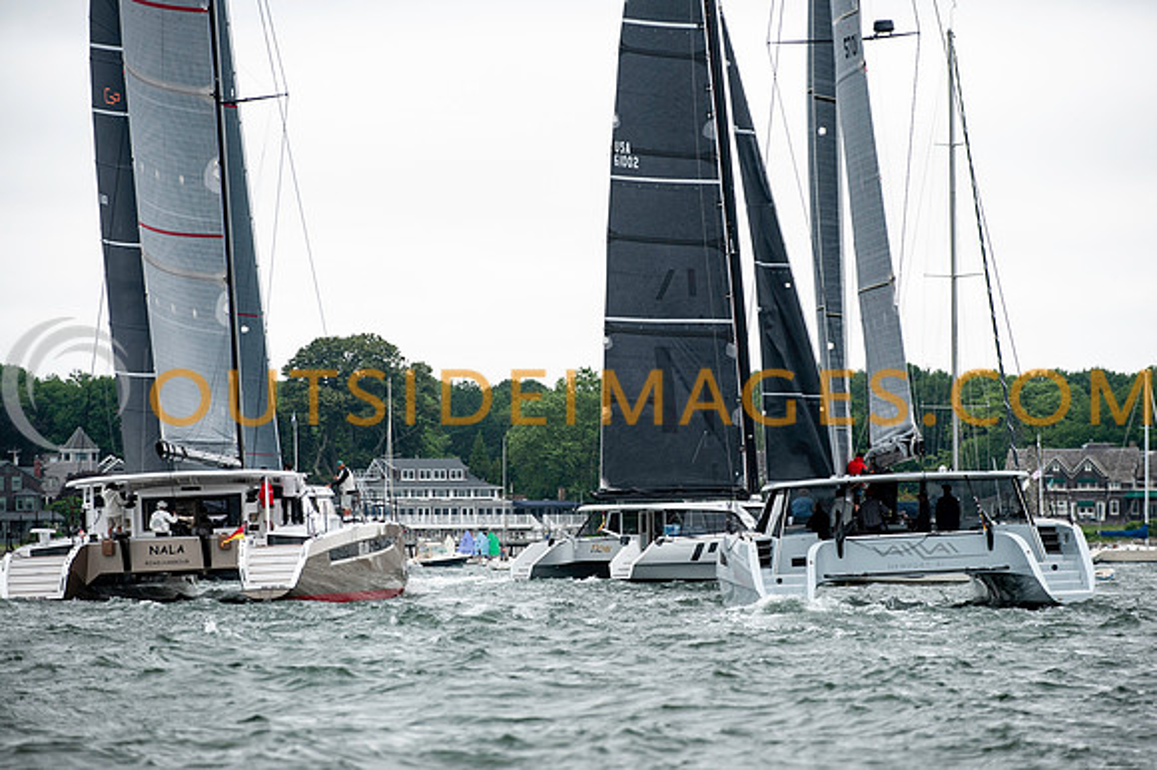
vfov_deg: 7.9
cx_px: 595
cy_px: 386
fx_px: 5562
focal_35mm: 173
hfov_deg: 11.9
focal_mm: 165
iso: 250
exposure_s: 1/1600
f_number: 4
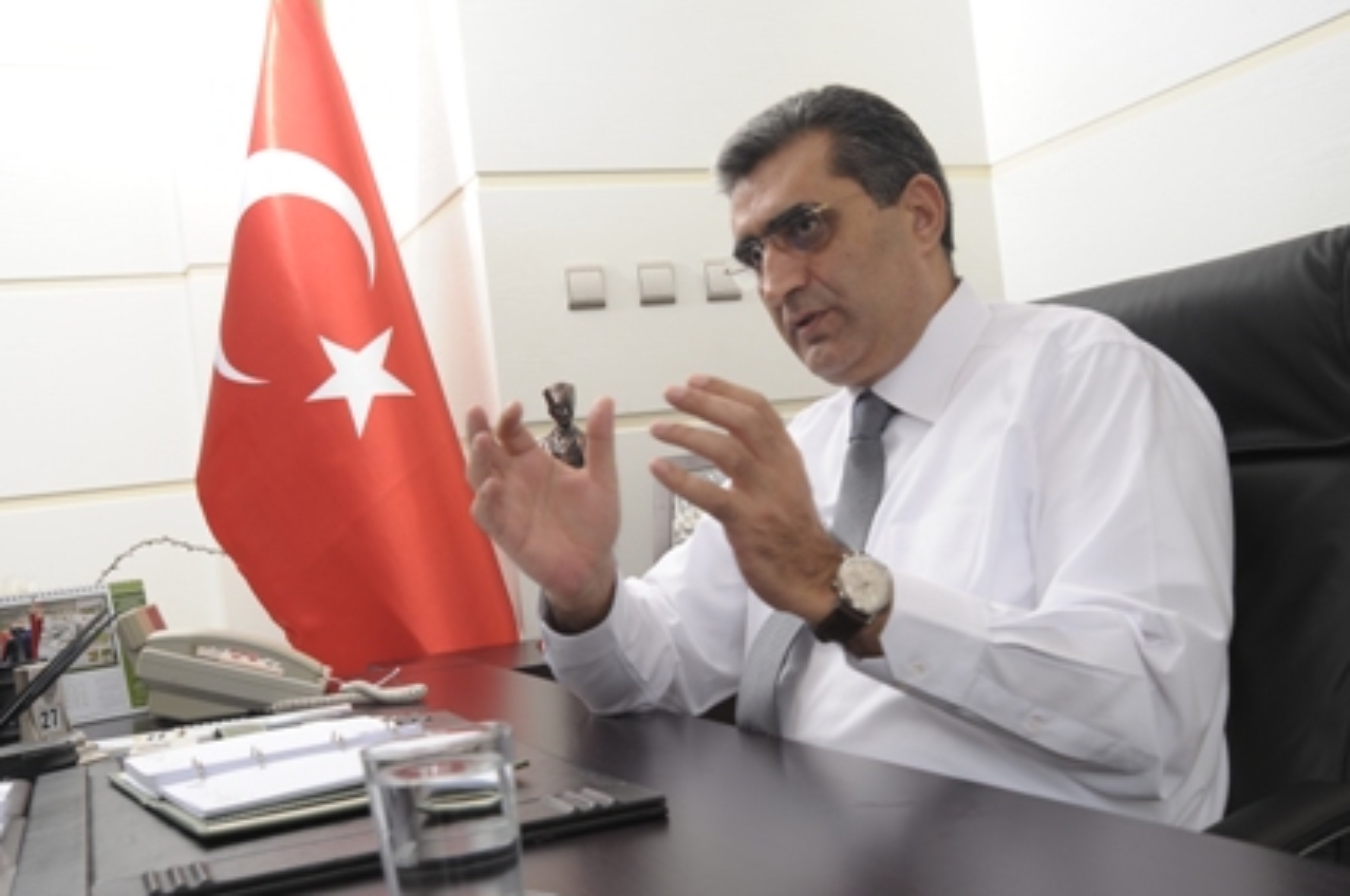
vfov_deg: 33.3
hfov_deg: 48.5
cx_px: 659
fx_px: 1498
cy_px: 446
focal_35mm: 40
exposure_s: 1/60
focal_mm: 38
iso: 320
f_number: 11
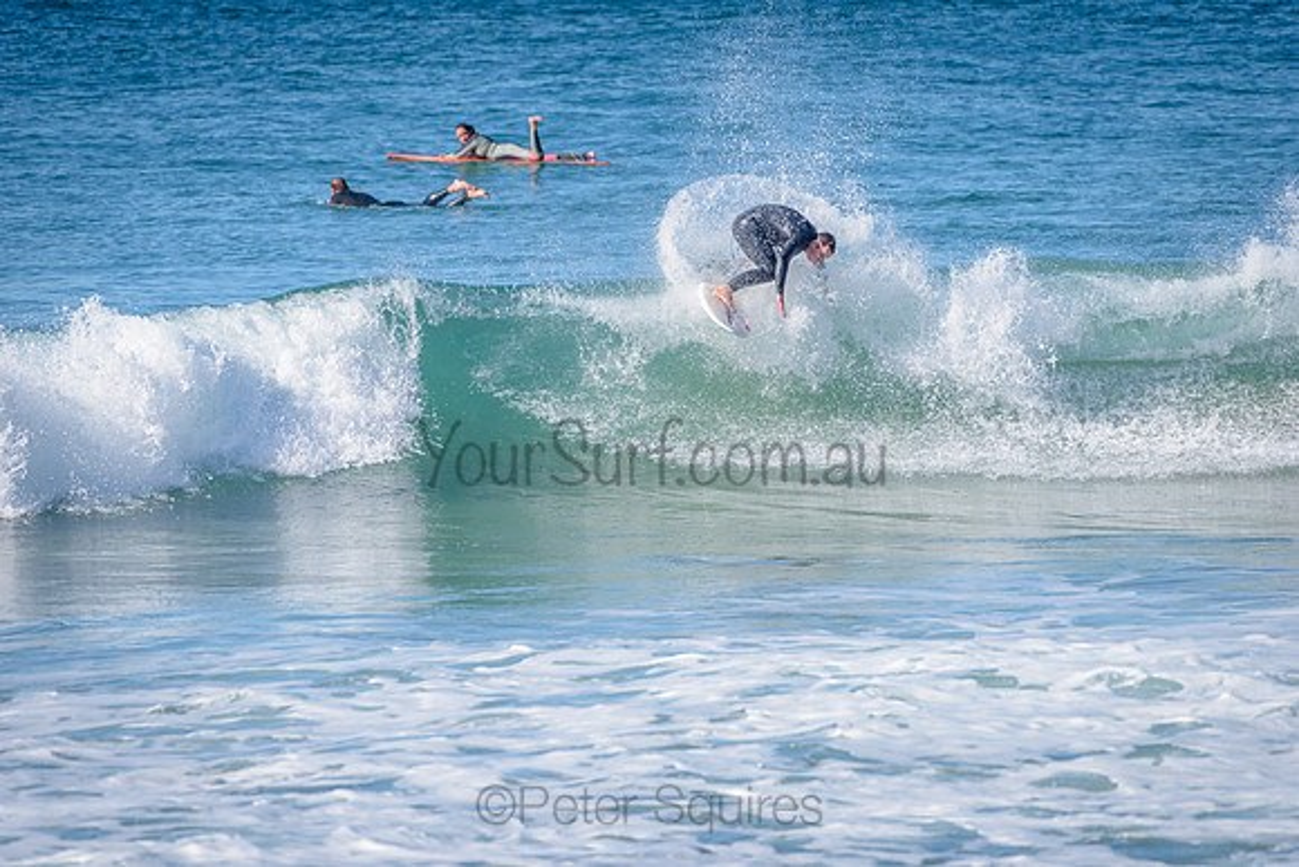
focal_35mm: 500
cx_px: 650
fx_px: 18045
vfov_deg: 2.8
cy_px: 434
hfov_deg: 4.1
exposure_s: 1/2000
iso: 200
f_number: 5.6
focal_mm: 500
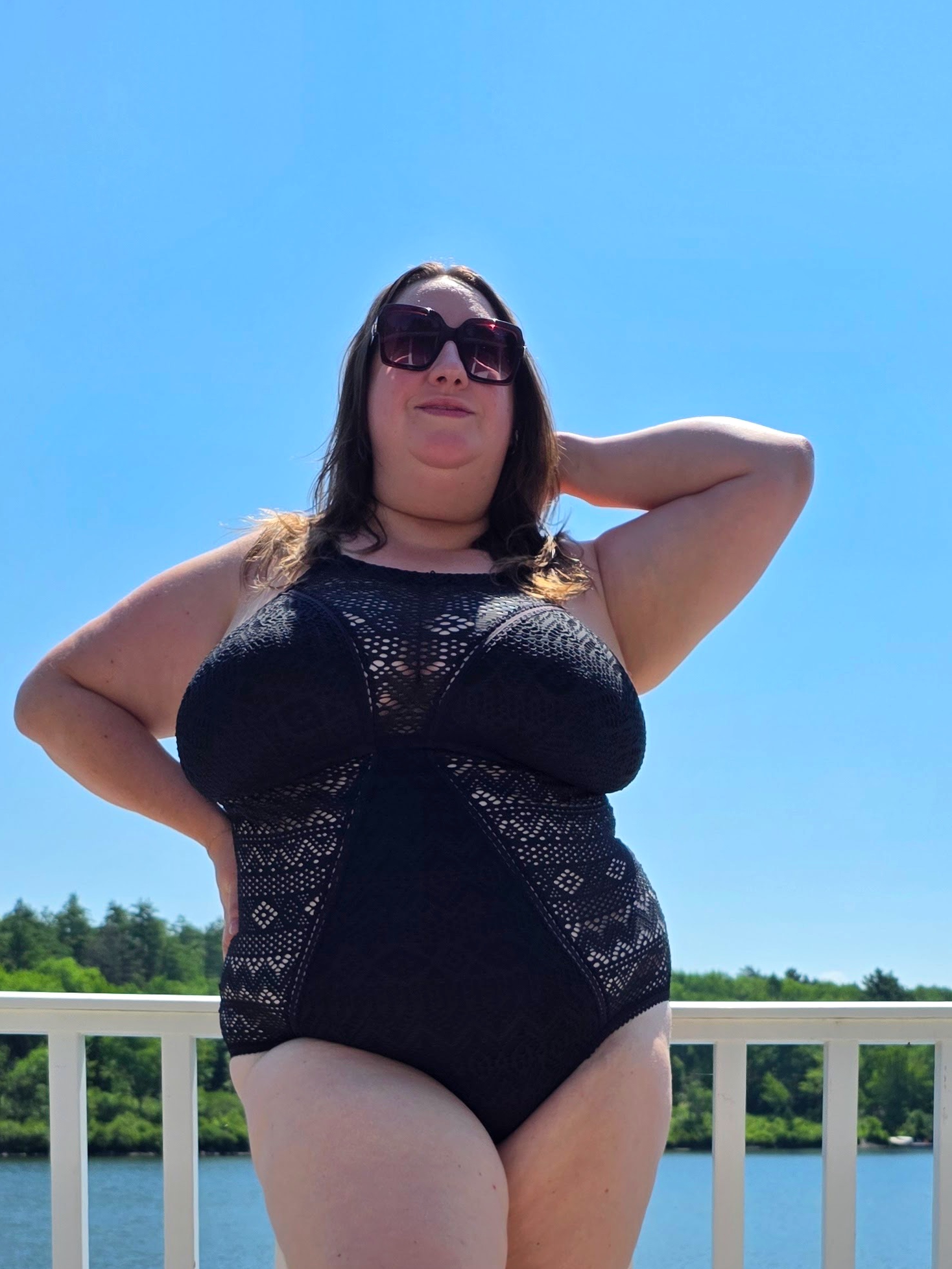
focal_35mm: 47
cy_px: 1275
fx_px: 1723
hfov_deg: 30.9
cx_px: 484
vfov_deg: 36.3
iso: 80
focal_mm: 6.25
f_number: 1.7
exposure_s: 1/7333
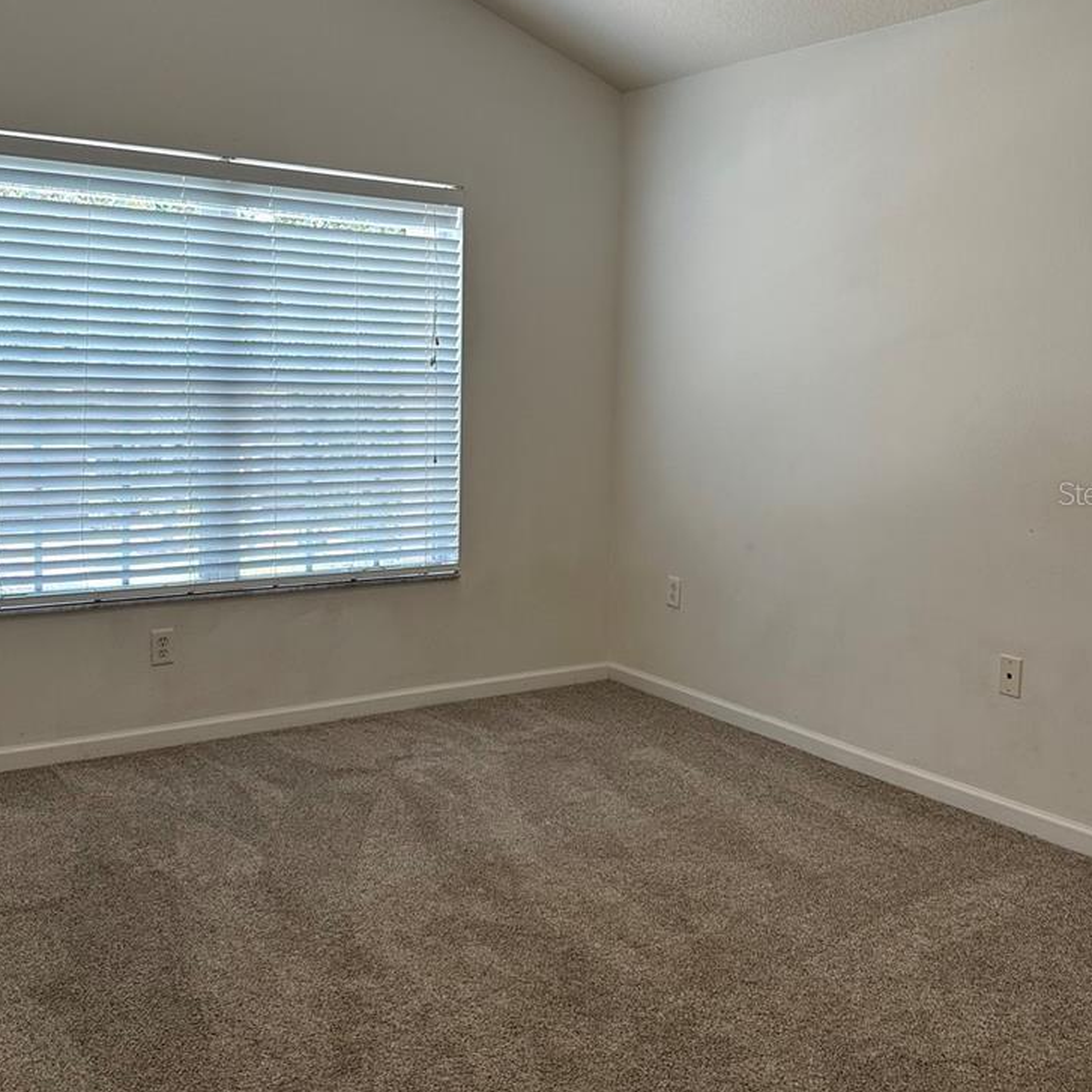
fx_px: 1249
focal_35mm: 35
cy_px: 493
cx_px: 524
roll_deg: -1.1
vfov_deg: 47.2
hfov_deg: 47.2
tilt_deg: -5.6
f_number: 1.78
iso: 100
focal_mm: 6.86
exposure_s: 1/166
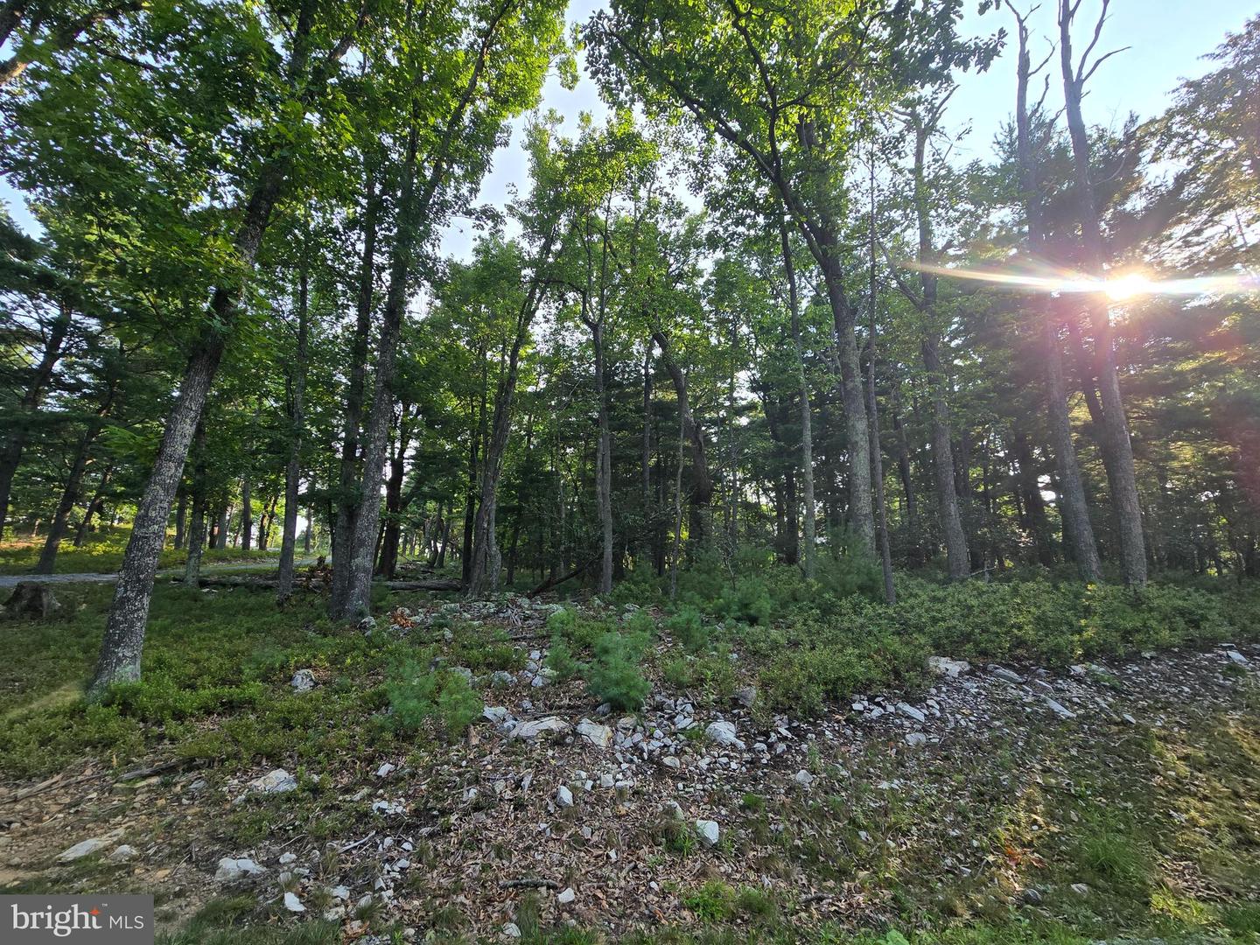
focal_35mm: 13
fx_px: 473
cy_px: 472
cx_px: 630
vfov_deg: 89.9
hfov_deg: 106.2
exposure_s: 1/412
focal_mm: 2.2
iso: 50
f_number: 2.2
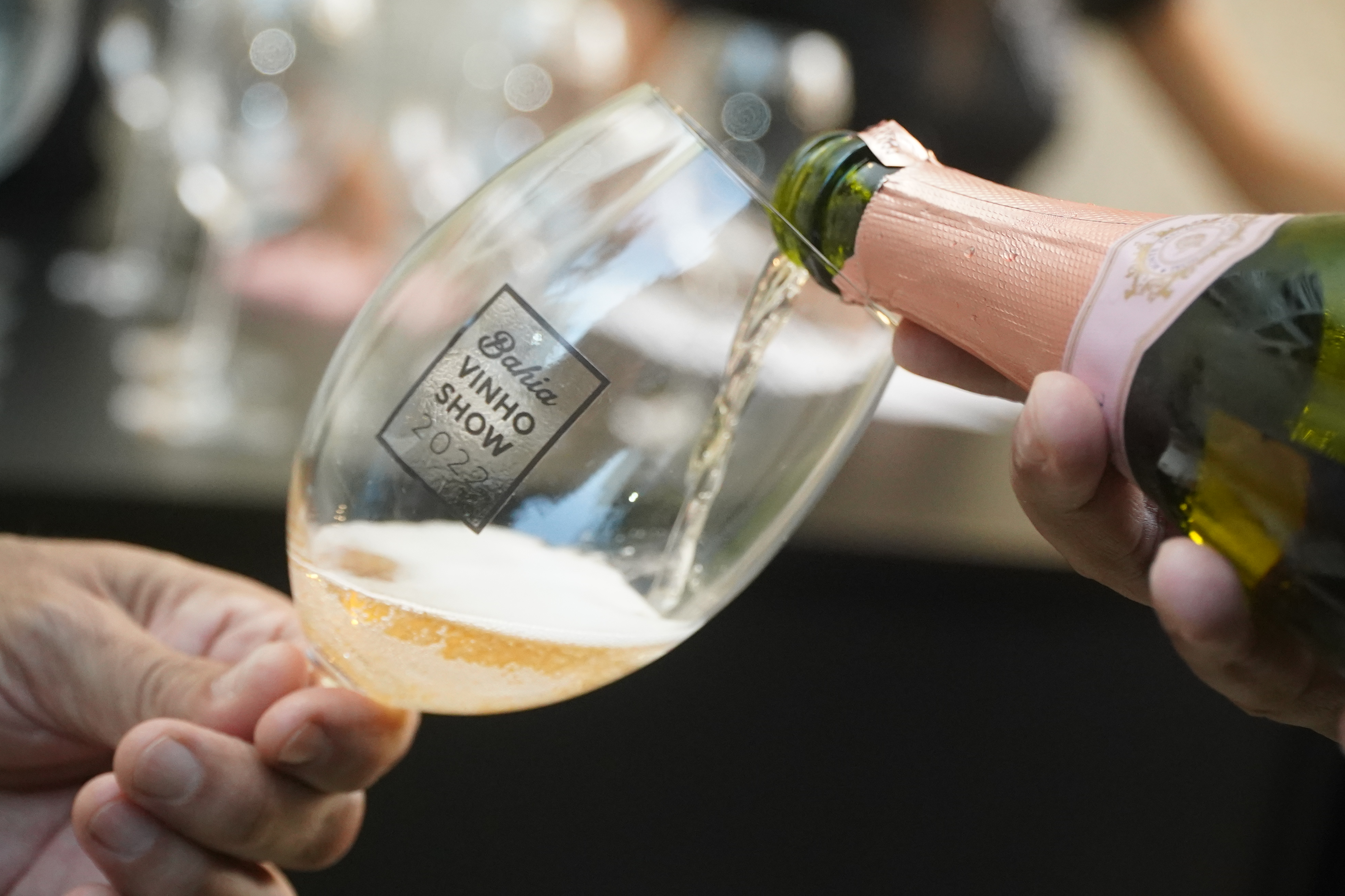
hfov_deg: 22.4
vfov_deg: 15.0
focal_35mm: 91
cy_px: 448
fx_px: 3400
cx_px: 672
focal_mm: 61
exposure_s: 1/160
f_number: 4.5
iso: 5000
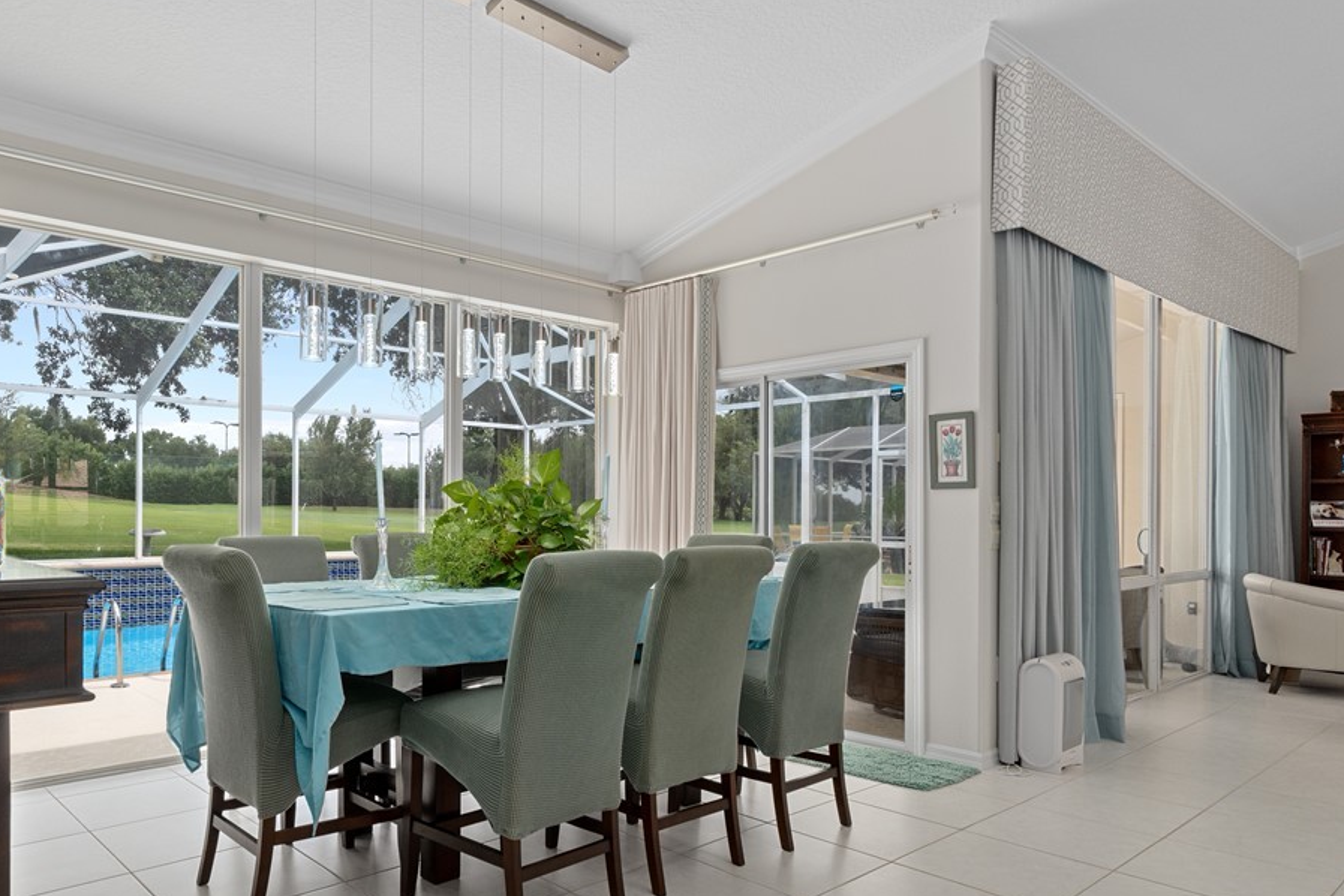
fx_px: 881
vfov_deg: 53.7
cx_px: 542
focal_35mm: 24
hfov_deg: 73.9
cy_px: 511
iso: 320
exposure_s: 1/30
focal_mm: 13
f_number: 8
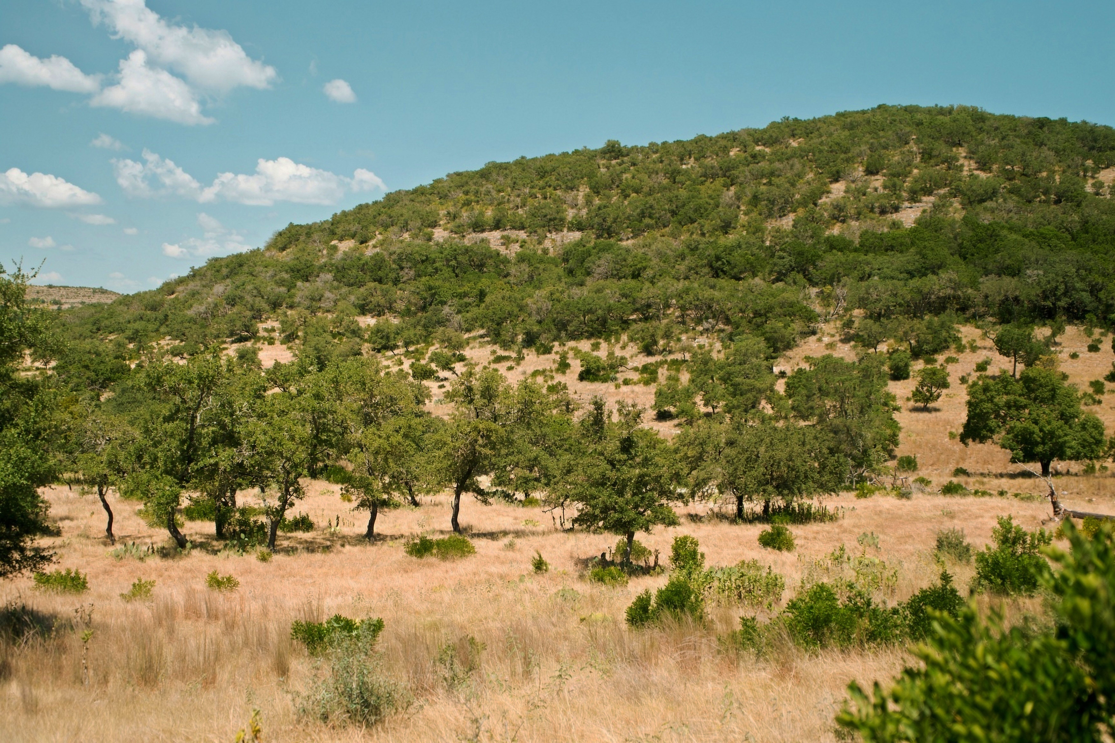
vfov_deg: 35.9
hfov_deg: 51.9
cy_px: 372
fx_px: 1146
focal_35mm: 37
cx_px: 558
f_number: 4
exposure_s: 1/1600
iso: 400
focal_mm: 37
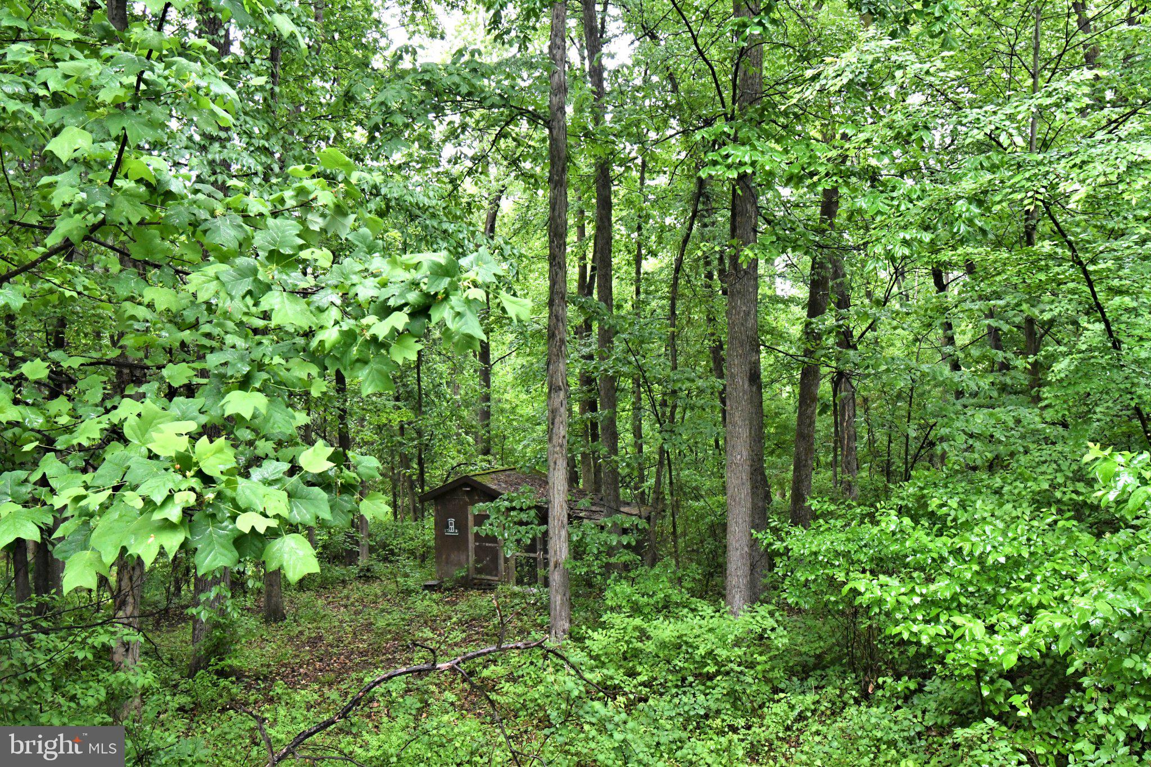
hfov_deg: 61.9
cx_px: 576
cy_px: 384
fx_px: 959
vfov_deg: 43.6
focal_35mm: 30
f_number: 8
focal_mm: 20
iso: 2500
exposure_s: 1/160
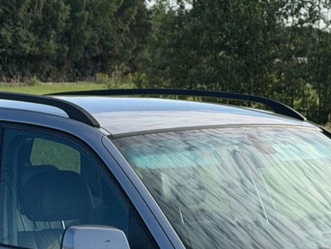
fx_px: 1722
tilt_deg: -8.5
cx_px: 220
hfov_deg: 11.0
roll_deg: +0.5
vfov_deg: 8.2
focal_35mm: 180
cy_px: 300
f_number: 1.78
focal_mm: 6.76
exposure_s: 1/2273
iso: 64
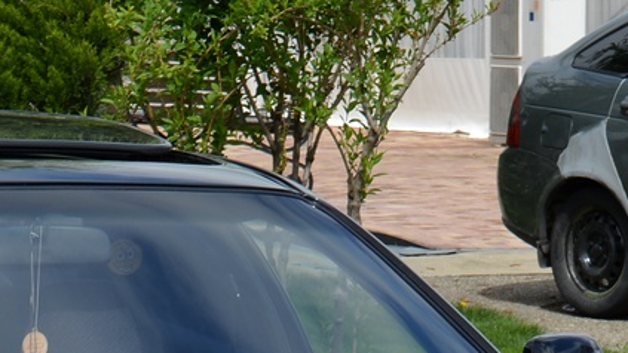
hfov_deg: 8.8
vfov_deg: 4.9
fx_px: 4080
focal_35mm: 245
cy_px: 557
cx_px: 223
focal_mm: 44
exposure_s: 1/250
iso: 110
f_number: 8
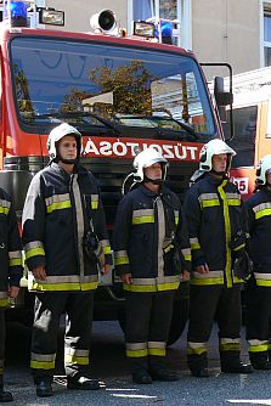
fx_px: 868
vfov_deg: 26.3
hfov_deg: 17.7
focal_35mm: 77
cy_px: 204
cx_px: 75
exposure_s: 1/125
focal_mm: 9.6
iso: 100
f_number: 4
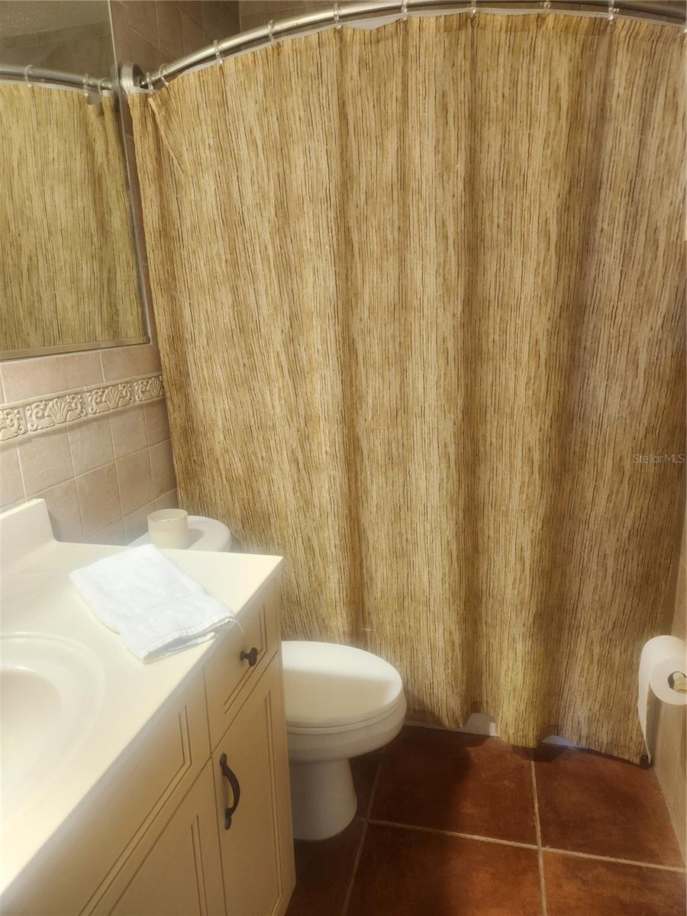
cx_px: 344
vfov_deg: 73.9
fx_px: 609
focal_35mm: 23
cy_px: 458
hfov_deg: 58.9
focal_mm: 5.4
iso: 320
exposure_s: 1/30
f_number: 1.8
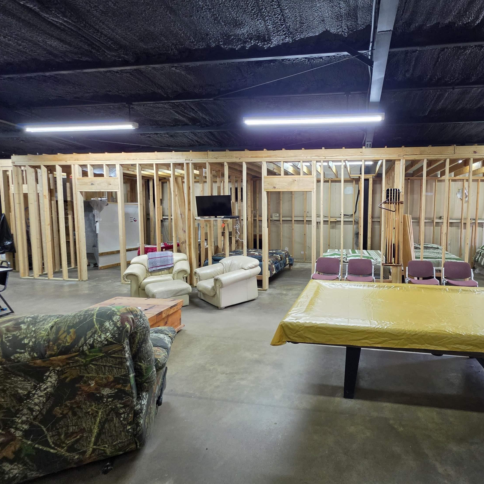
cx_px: 318
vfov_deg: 87.4
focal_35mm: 16
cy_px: 232
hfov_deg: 84.7
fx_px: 253
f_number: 1.9
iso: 160
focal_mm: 2.2
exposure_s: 1/60
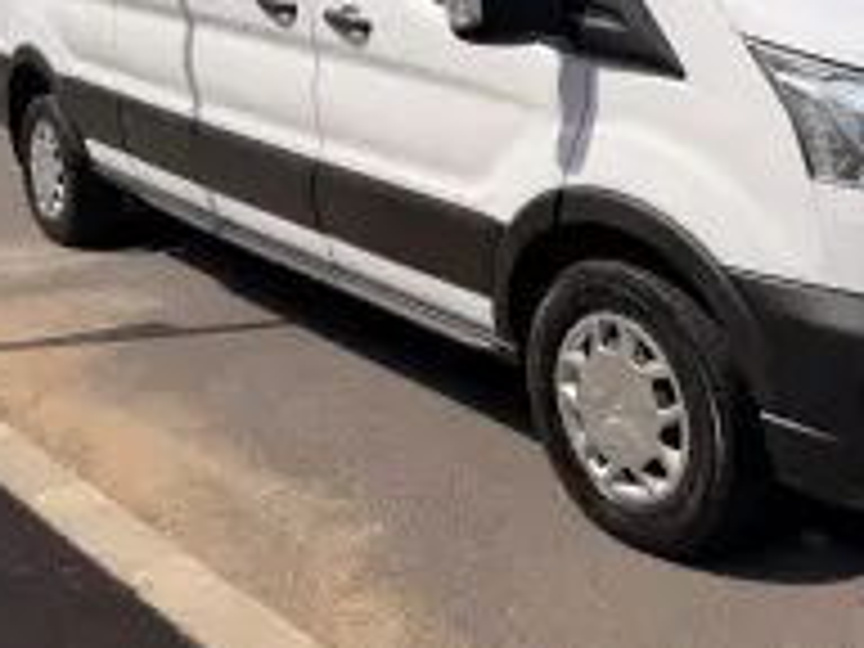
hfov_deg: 41.0
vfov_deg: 30.7
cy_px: 63
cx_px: 639
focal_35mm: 45
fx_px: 1123
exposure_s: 1/8130
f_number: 1.78
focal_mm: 6.76
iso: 80
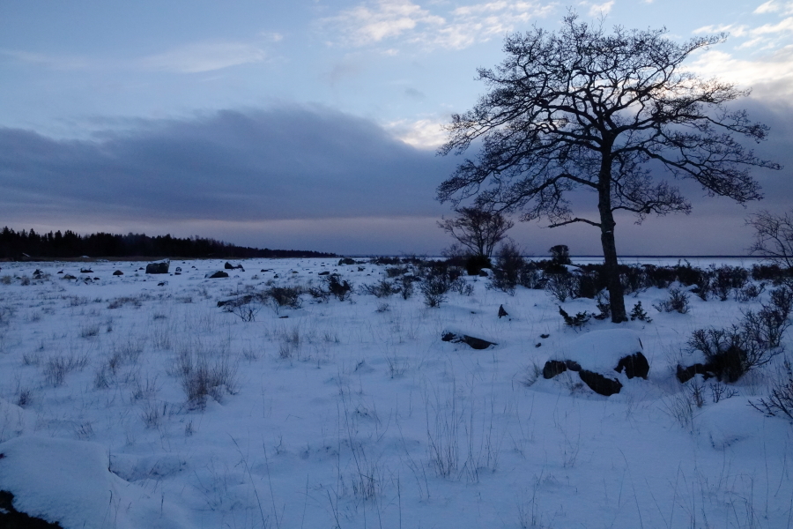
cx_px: 396
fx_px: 529
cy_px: 264
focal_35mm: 24
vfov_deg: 53.1
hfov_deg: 73.7
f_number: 11
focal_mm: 8.93
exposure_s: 1/800
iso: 1250
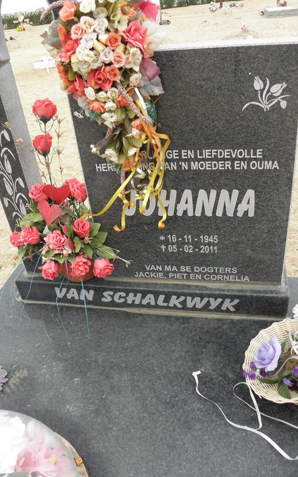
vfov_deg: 66.5
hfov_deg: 44.5
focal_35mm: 28
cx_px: 162
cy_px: 239
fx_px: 364
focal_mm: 4.6
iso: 64
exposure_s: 1/60
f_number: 2.8
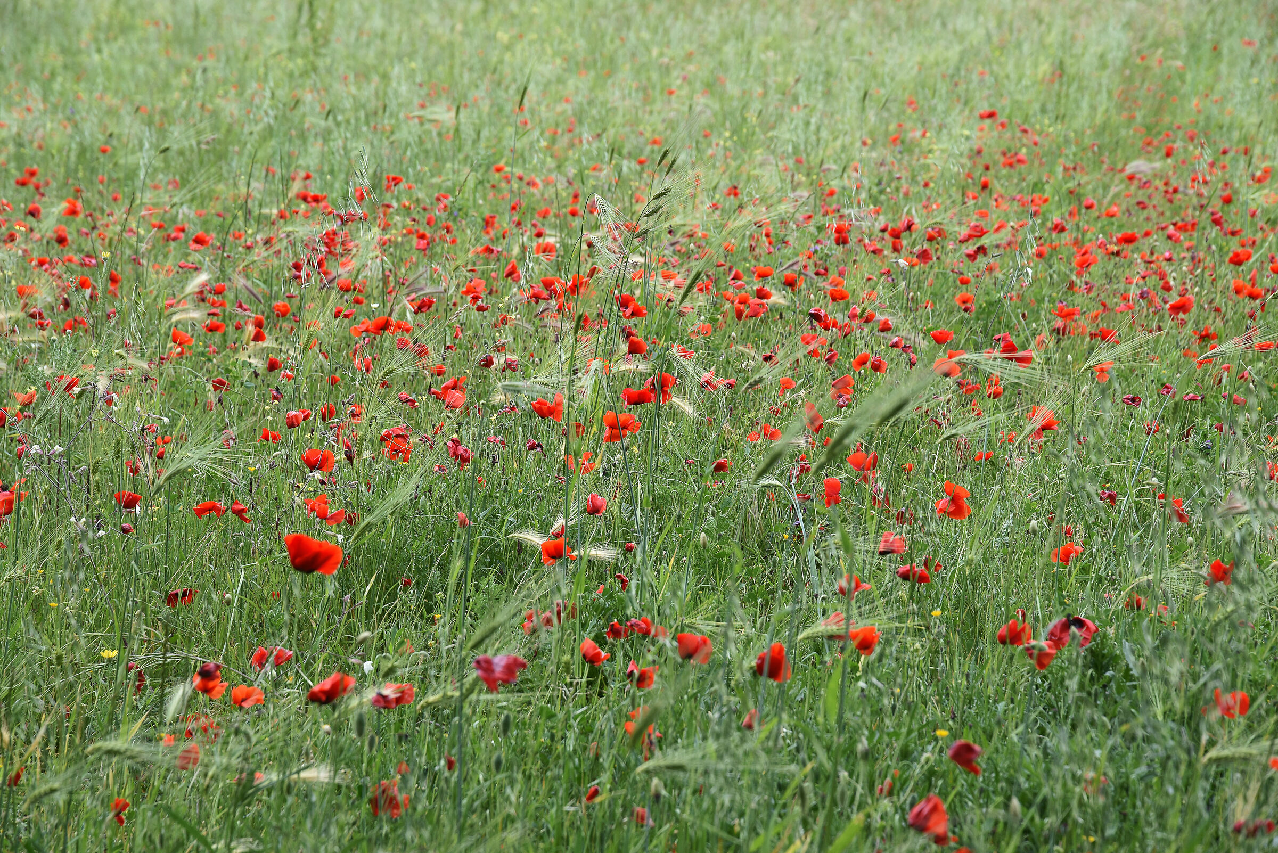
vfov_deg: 13.1
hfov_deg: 19.4
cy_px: 426
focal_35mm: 105
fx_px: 3729
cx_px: 639
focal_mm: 105
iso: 800
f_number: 8
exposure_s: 1/640
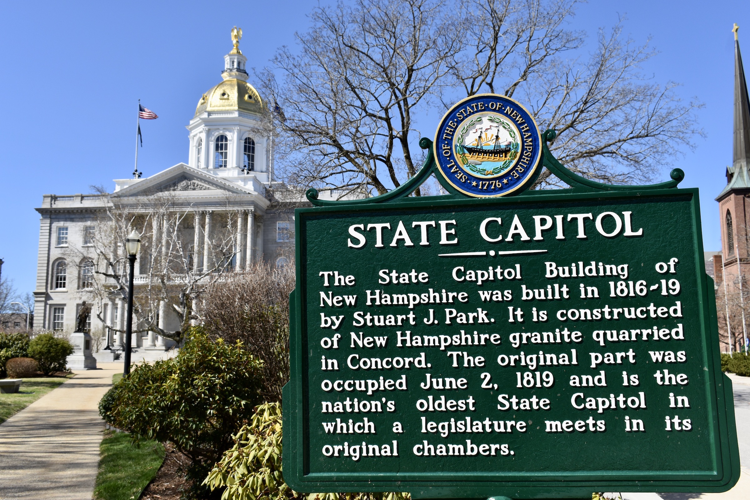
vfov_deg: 36.9
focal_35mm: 36
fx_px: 750
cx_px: 375
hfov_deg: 53.1
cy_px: 250
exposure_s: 1/320
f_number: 9
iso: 200
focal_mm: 24
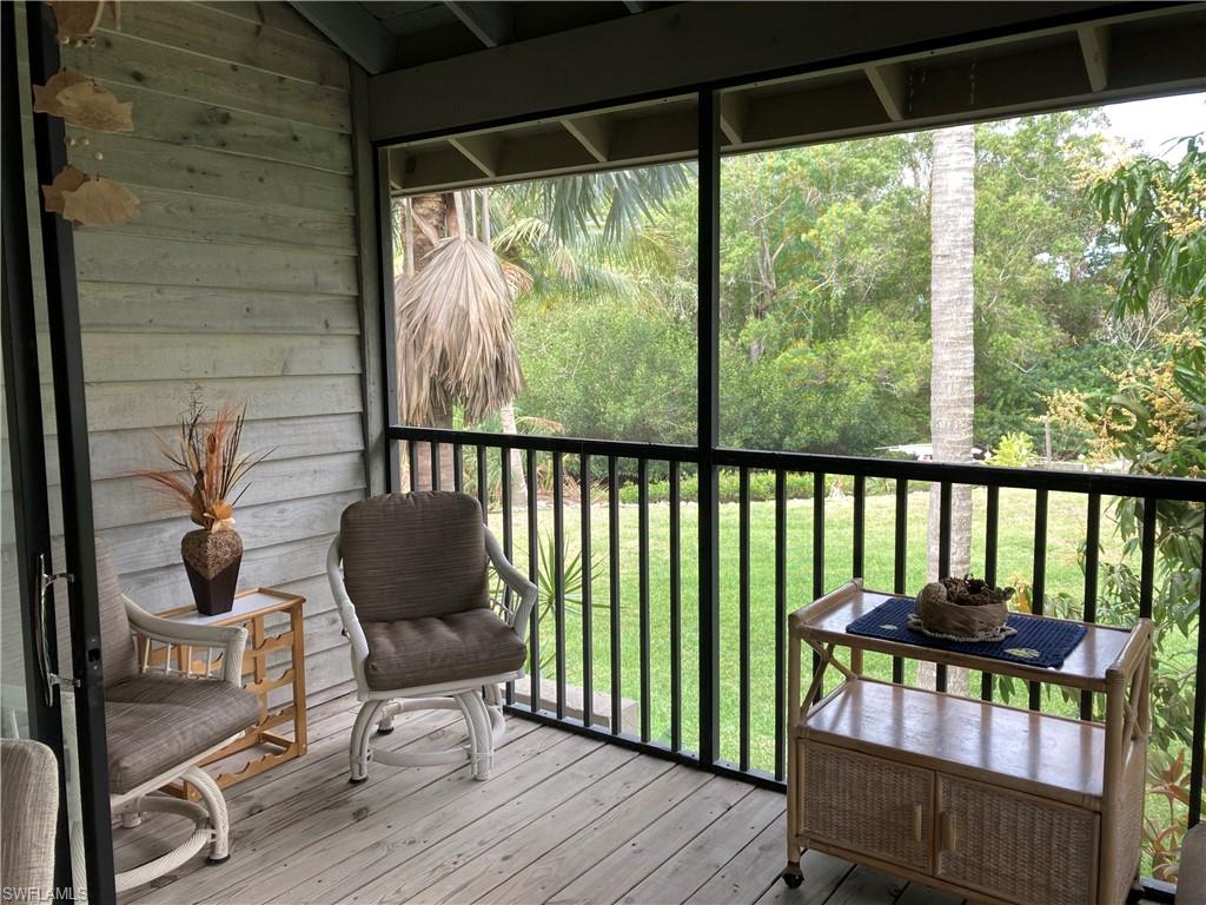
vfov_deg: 49.7
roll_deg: +0.3
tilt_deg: -7.4
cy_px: 452
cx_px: 603
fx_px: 976
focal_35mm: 28
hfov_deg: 63.4
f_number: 1.8
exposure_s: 1/120
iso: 32
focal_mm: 3.99
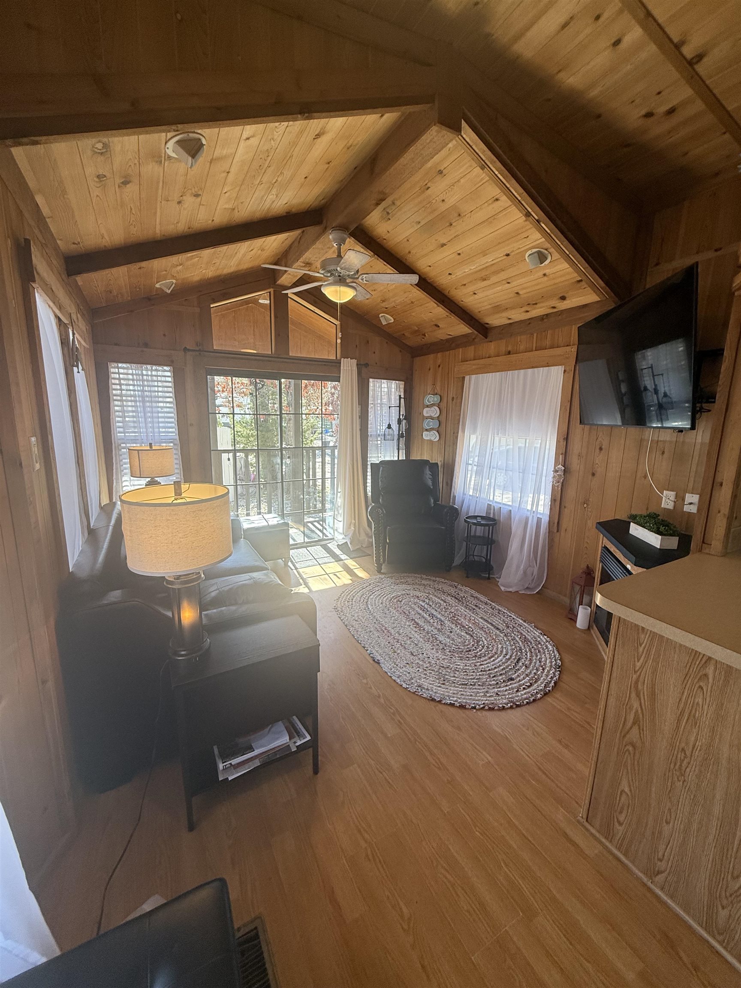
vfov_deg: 102.1
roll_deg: -0.1
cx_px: 370
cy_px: 494
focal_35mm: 14
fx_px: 400
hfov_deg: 85.7
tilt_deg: -9.7
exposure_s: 1/120
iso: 100
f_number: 2.2
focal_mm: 2.22
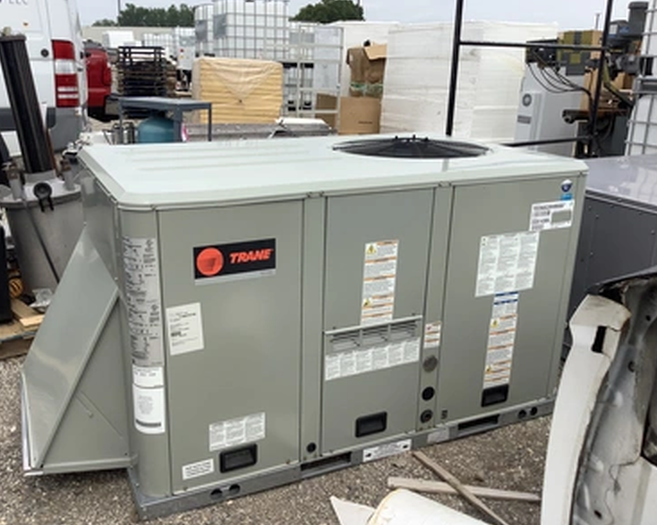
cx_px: 304
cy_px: 267
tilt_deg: -17.7
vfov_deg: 44.5
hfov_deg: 54.2
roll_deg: -0.9
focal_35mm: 33
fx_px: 641
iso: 25
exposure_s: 1/1294
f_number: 2.4
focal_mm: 3.3
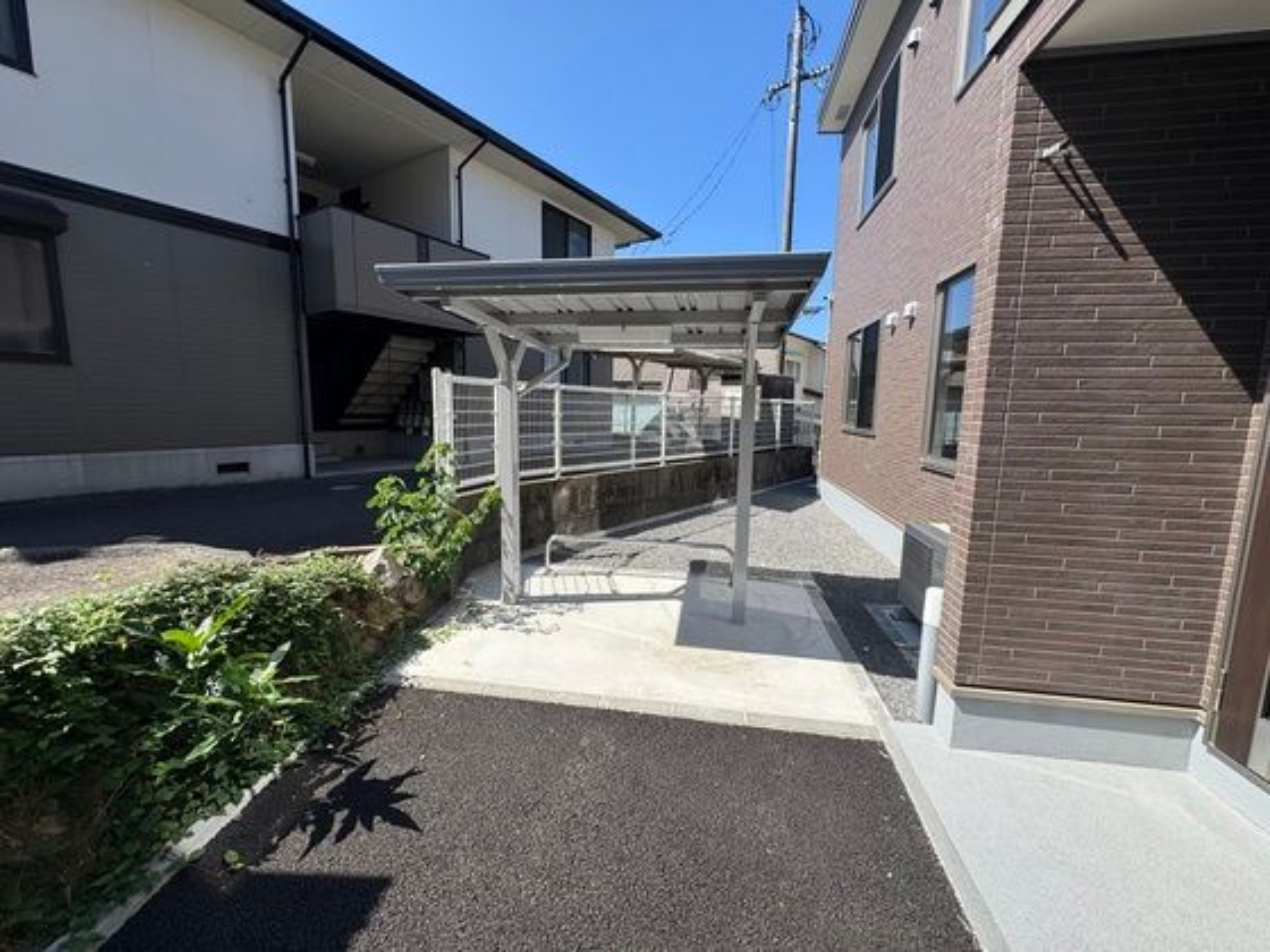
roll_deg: -2.0
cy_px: 476
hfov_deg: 102.1
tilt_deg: -6.3
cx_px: 635
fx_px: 514
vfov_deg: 85.7
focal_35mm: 14
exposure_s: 1/1277
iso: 40
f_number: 2.2
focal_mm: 2.22
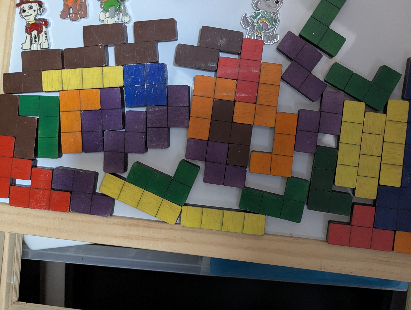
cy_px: 121
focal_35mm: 31
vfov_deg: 45.3
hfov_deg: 57.8
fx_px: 369
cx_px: 248
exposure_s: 1/144
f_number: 1.85
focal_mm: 6.81
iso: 1388
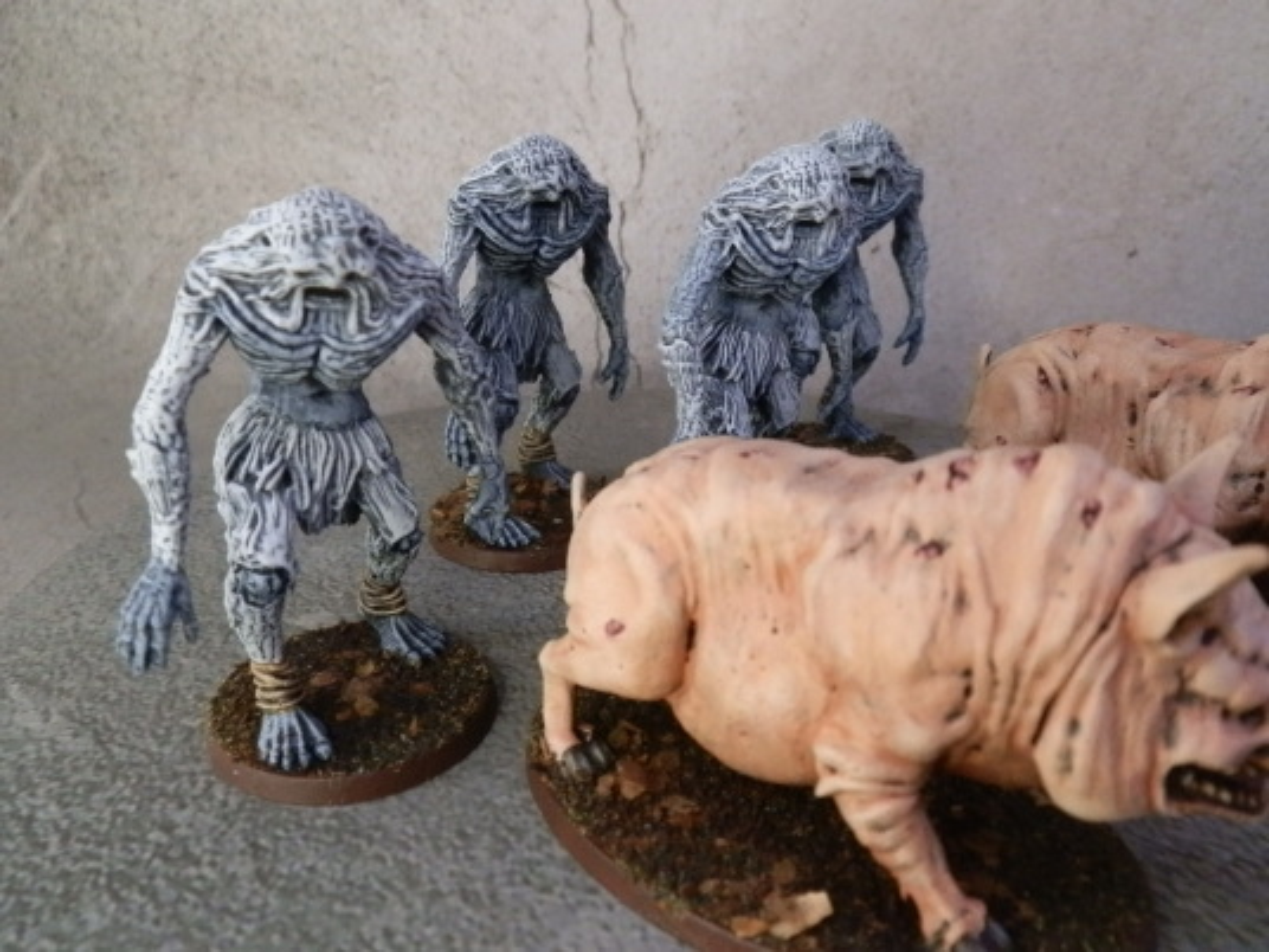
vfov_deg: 49.7
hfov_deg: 63.4
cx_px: 634
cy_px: 476
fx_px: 1026
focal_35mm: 28
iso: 400
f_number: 3.1
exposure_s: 1/160
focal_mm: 5
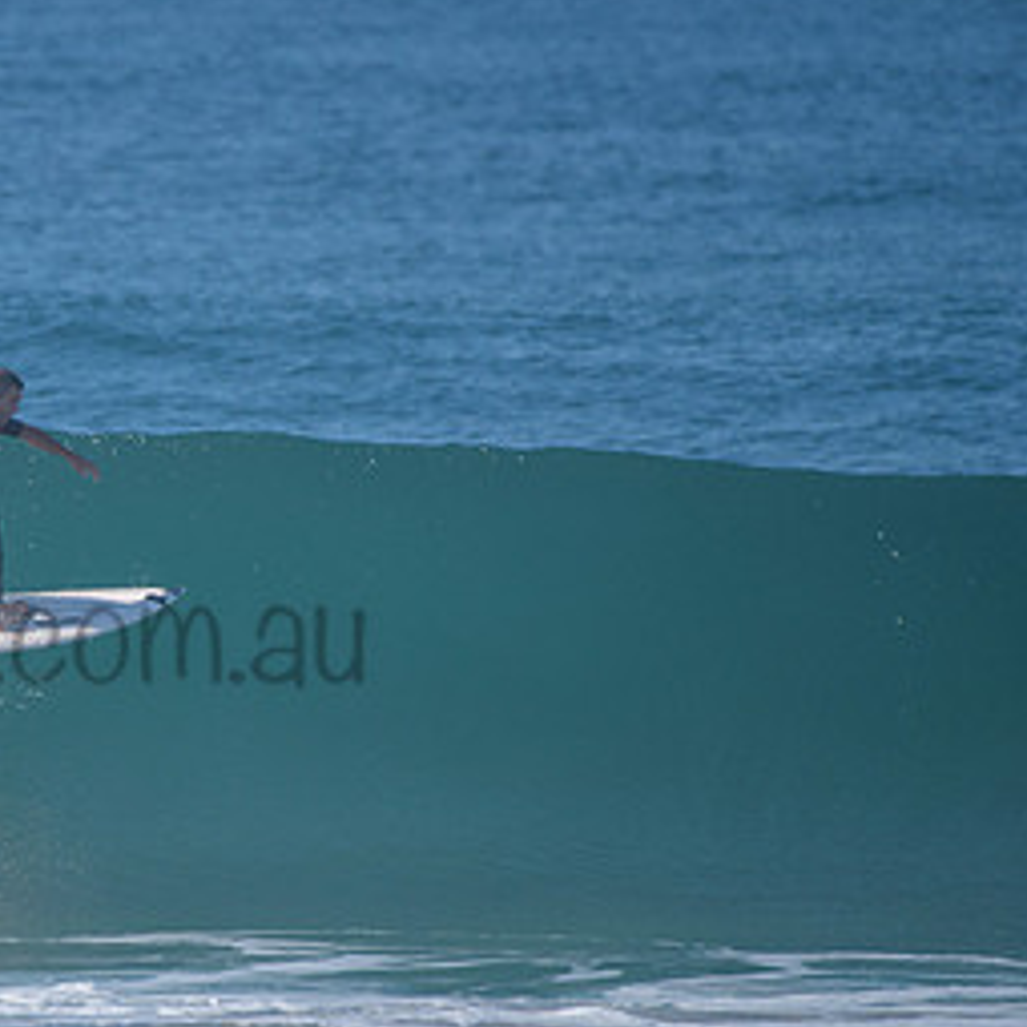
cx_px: -60
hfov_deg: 1.8
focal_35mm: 968
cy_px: 590
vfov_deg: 1.8
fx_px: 32492
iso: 220
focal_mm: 500
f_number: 5.6
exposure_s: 1/2000
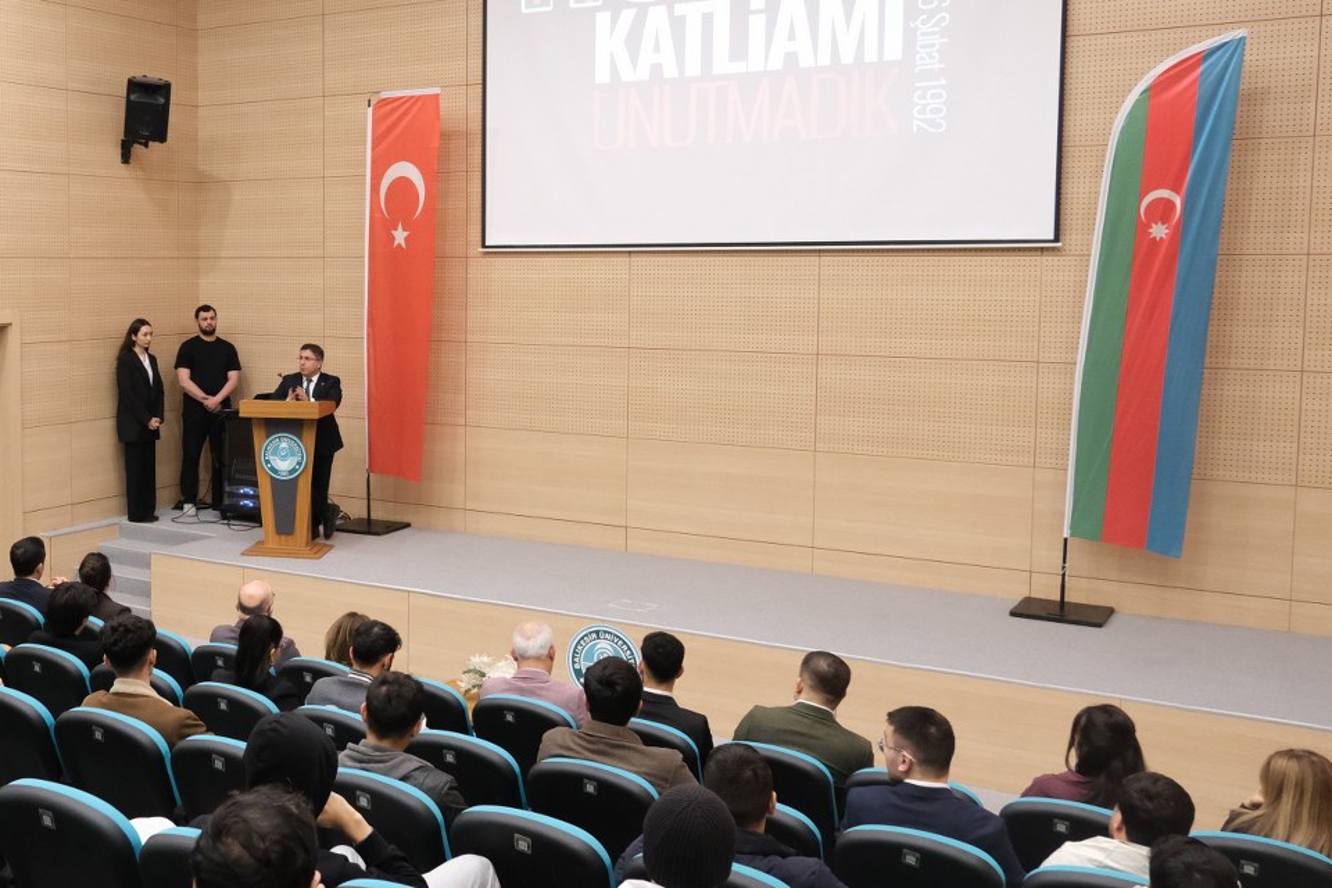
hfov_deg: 46.2
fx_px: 1480
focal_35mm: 40
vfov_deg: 33.4
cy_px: 396
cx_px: 284
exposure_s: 1/56
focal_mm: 16
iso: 3200
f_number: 4
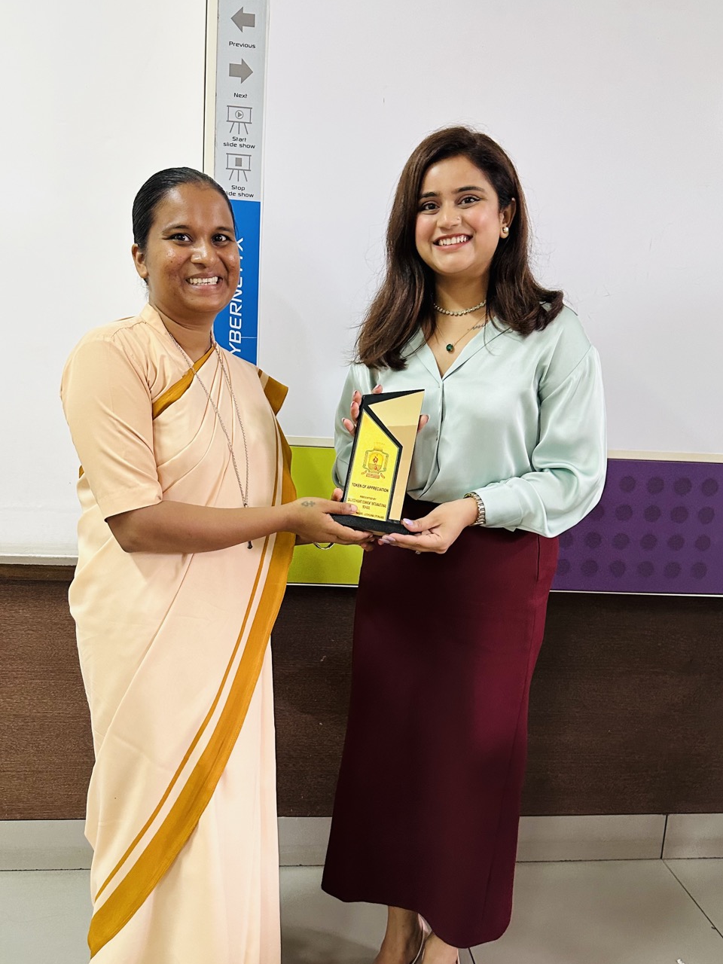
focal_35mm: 30
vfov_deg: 59.9
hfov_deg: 46.8
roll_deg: -2.8
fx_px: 835
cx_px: 368
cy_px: 505
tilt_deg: -11.3
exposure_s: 1/50
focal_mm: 6.86
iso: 400
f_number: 1.78
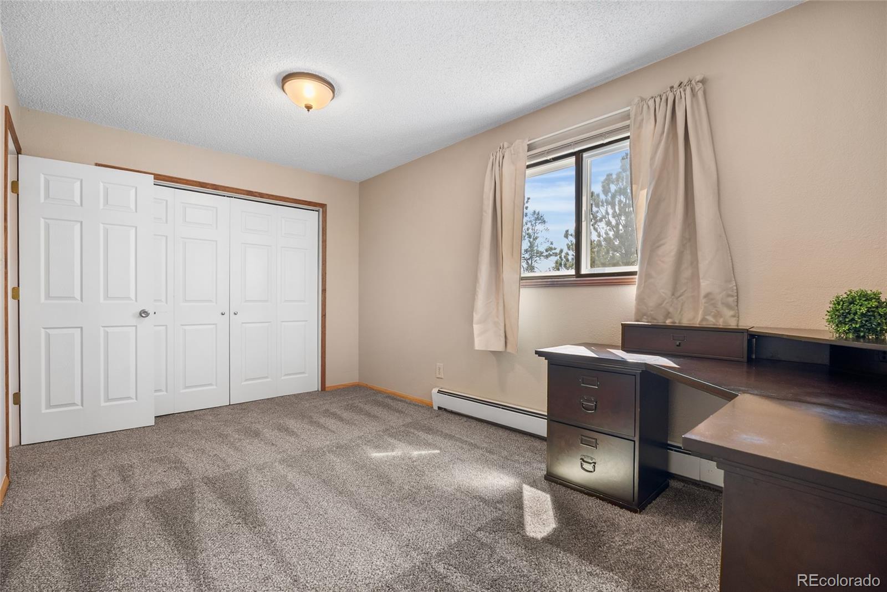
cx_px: 444
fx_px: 394
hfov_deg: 96.7
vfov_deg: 73.8
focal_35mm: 16
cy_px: 296
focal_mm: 16
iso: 200
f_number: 8
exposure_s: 1/50
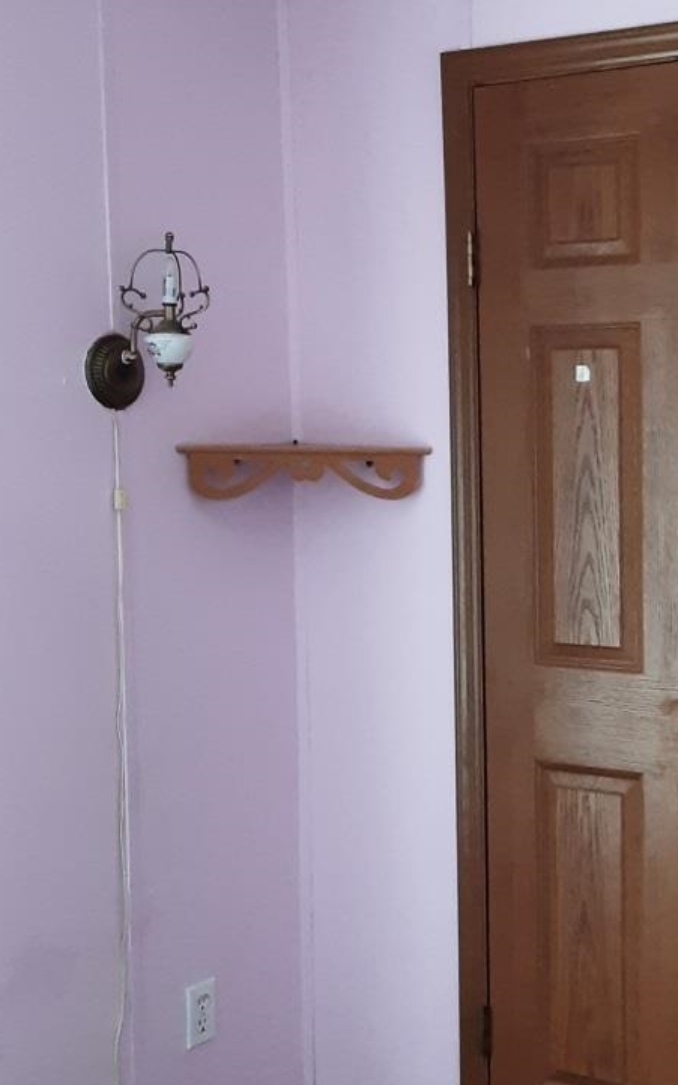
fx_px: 1479
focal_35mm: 50
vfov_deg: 40.3
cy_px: 582
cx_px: 630
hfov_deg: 24.9
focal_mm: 2.91
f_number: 1.9
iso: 160
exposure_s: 1/30
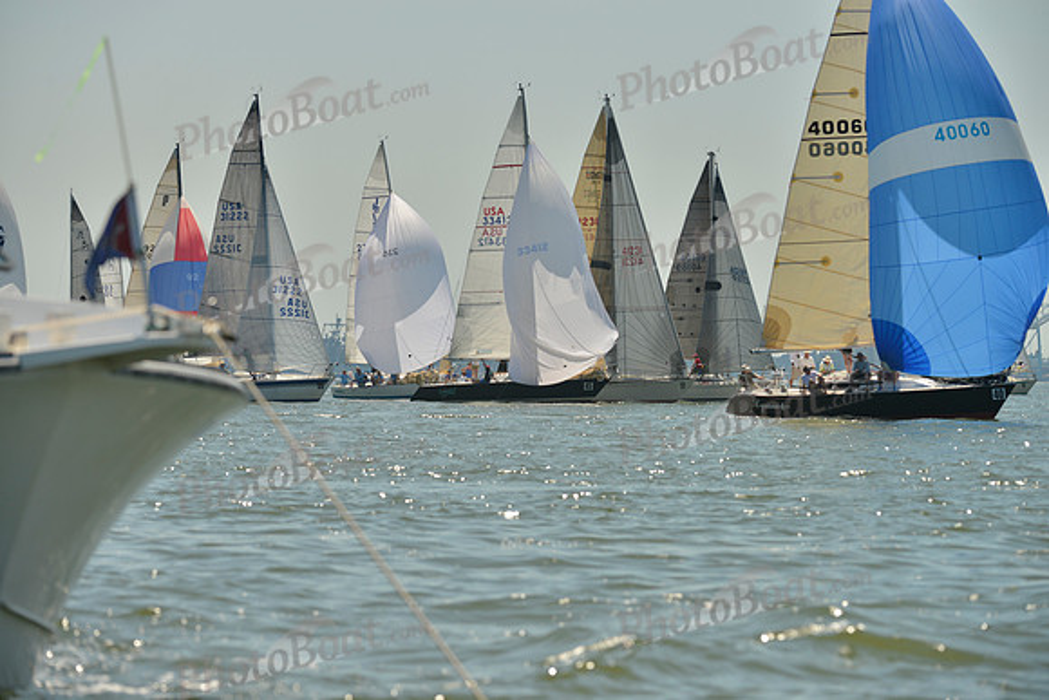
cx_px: 524
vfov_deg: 6.9
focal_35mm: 200
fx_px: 5829
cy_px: 350
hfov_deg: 10.3
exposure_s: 1/1600
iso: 200
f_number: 6.3
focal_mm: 200
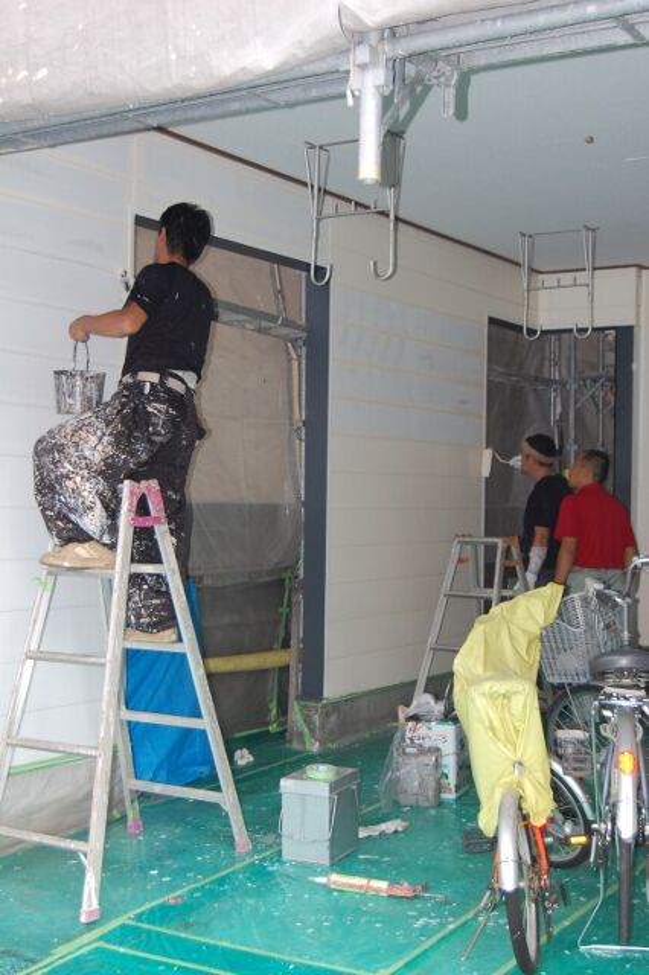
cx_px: 324
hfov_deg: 28.0
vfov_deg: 41.1
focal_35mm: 48
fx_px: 1299
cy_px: 488
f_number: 4.5
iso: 400
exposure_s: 1/60
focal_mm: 32
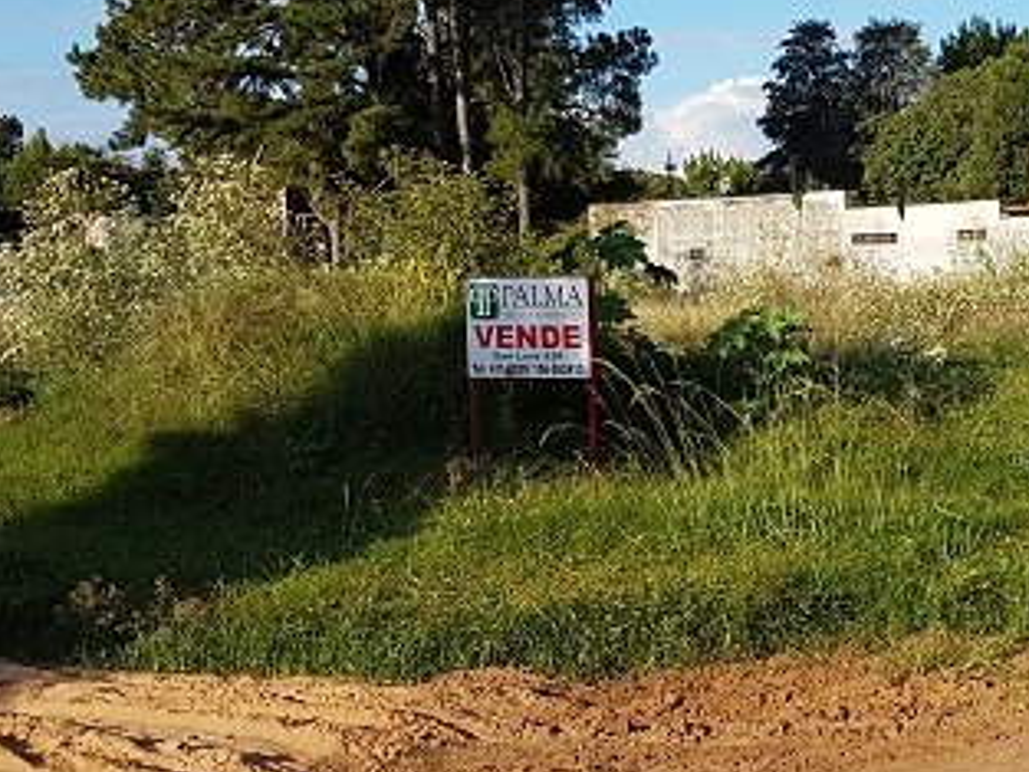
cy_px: 284
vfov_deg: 21.9
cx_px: 955
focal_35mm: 67
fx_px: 1992
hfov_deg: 27.7
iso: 40
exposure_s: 1/1772
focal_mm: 4.2
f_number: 1.7
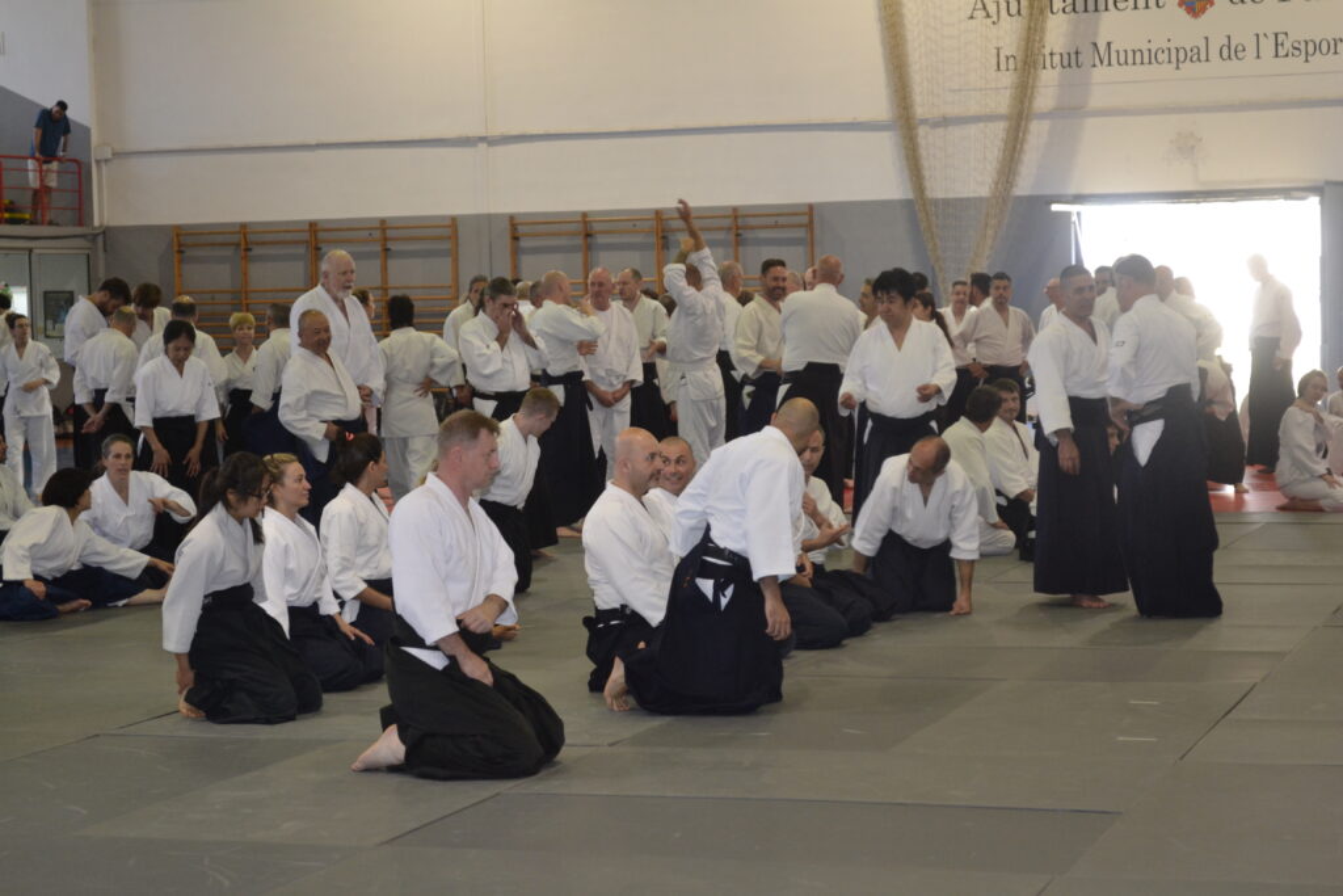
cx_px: 672
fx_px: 3078
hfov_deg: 24.6
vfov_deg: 16.6
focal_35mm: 82
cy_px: 448
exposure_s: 1/60
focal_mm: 55
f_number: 5.6
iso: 1000
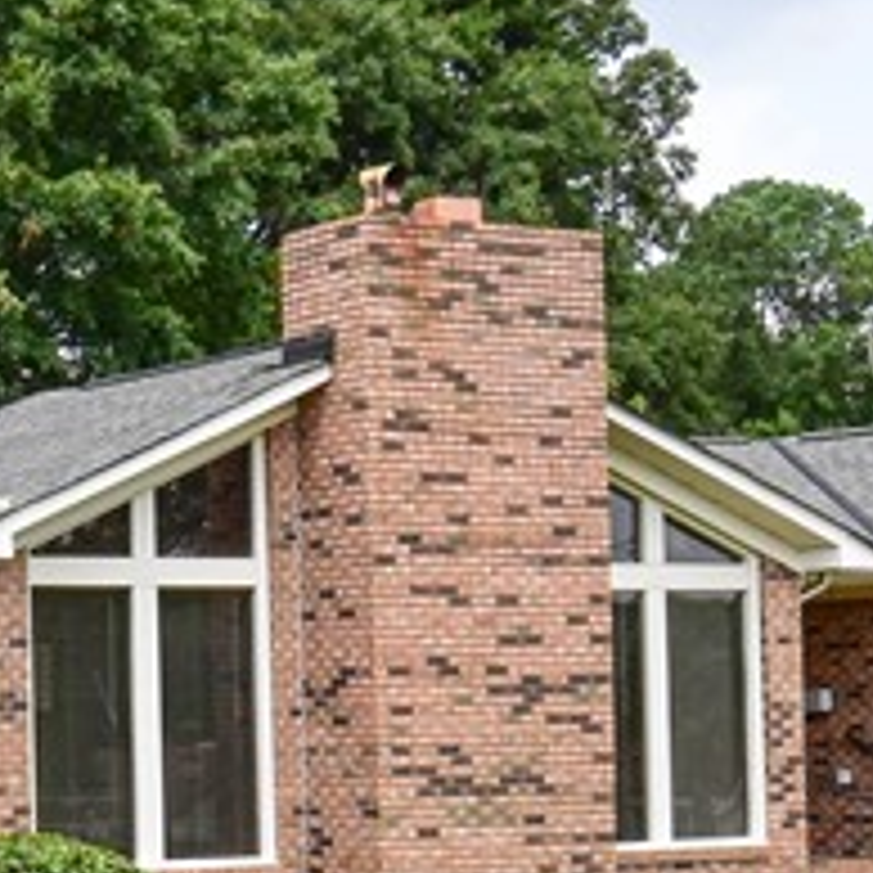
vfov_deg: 17.3
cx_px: -266
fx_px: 2853
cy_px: 644
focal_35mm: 100
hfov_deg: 16.4
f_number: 10
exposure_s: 1/250
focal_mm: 14
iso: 400
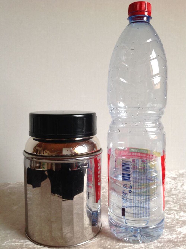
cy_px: 124
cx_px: 93
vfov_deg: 52.7
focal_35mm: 35
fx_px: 251
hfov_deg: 40.6
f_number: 2.4
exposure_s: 1/15
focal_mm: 4.28
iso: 80
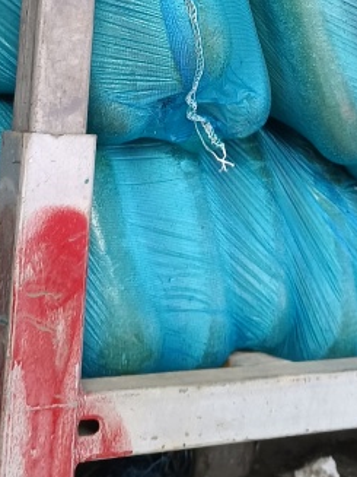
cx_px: 214
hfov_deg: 19.6
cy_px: -88
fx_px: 1032
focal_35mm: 75
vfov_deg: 23.8
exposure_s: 1/50
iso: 2460
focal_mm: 5.59
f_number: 1.88
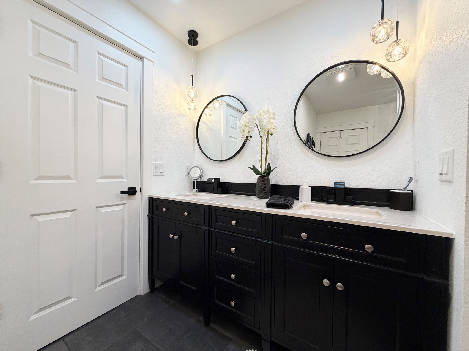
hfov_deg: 102.1
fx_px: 190
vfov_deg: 85.7
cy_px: 176
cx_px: 234
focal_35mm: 14
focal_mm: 2.22
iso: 200
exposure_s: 1/120
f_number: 2.2
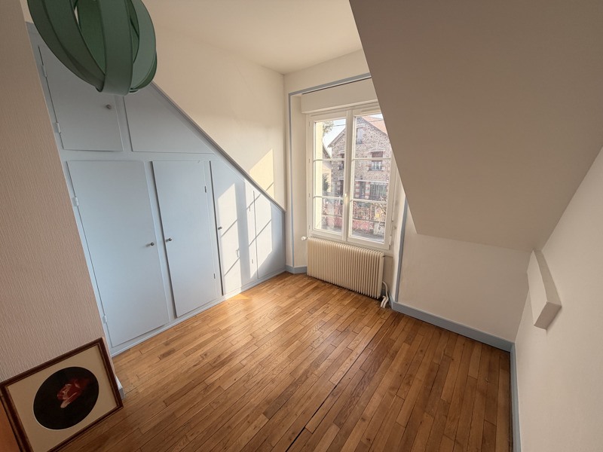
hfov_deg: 102.1
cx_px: 302
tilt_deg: -14.3
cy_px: 226
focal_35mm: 14
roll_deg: +0.9
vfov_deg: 85.7
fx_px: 244
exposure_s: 1/121
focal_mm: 2.22
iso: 64
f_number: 2.2
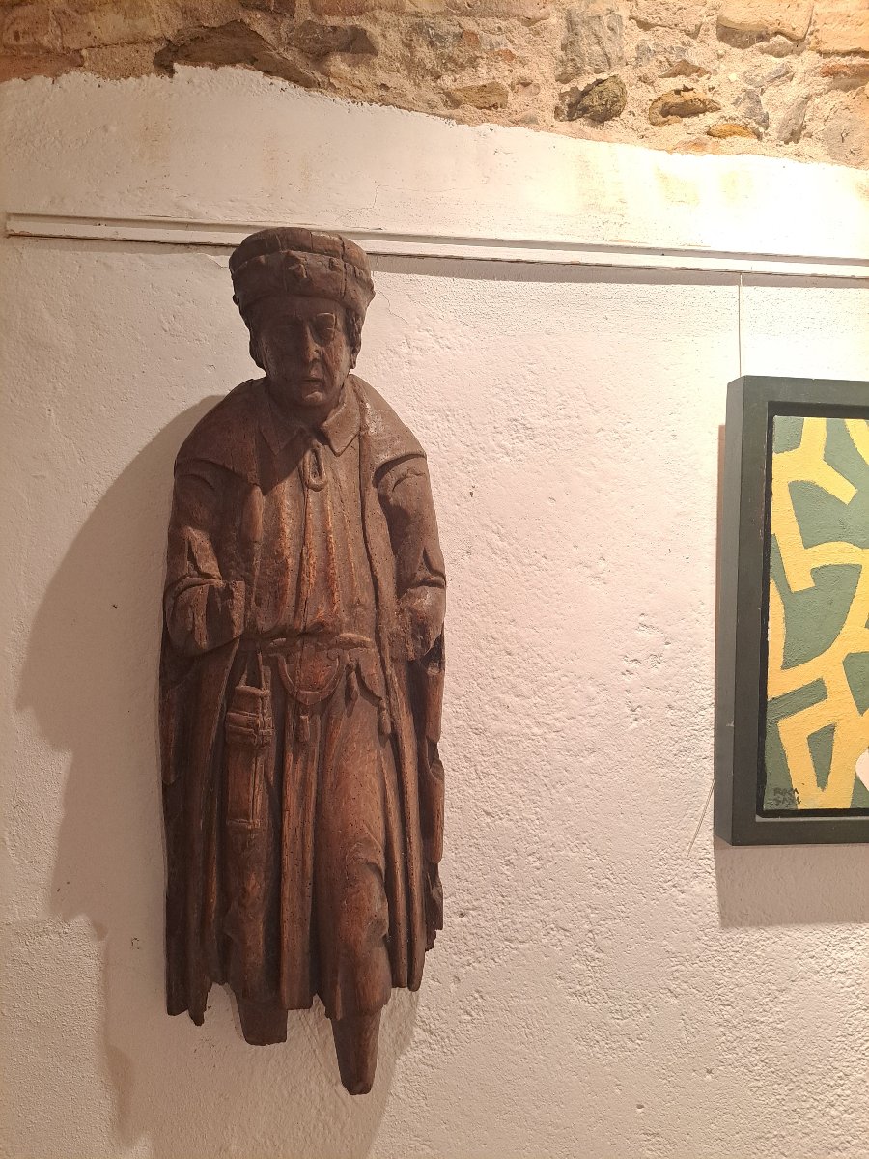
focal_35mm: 24
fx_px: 803
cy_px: 580
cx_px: 434
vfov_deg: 71.6
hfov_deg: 56.8
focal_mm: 5.23
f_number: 1.8
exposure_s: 1/50
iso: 320
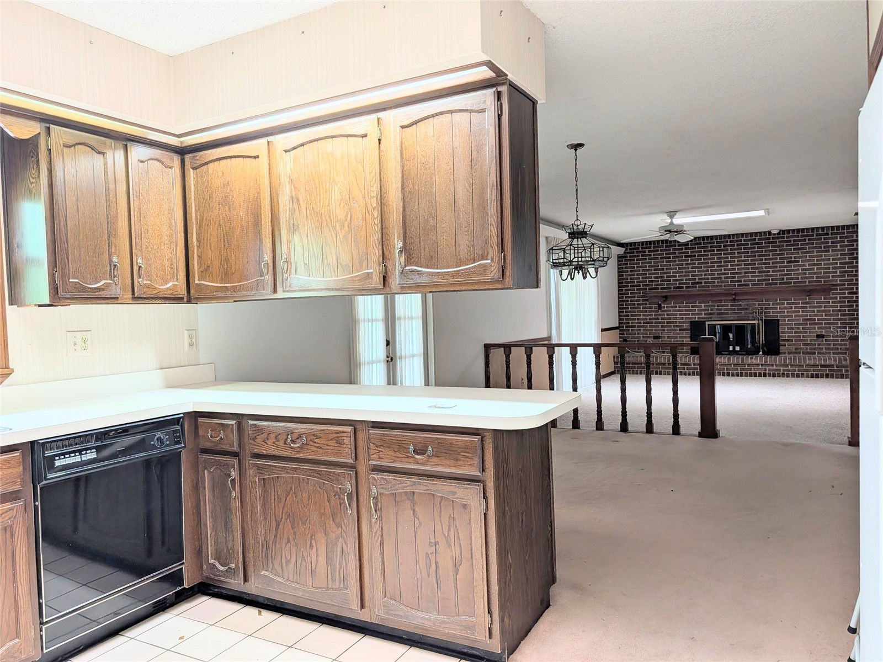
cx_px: 442
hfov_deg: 71.6
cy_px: 331
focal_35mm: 24
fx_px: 612
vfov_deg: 56.8
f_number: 1.68
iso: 23
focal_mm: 6.9
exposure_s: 1/120
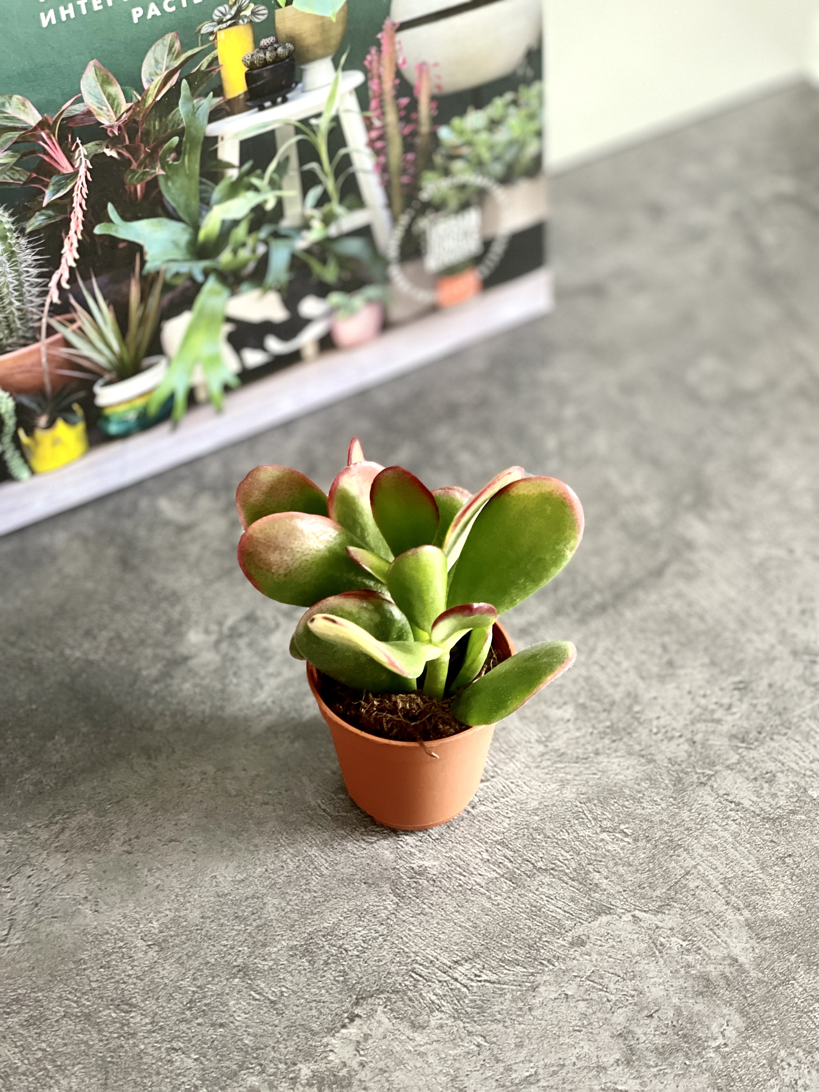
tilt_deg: -51.6
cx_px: 410
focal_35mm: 64
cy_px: 546
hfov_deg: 22.9
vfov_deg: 30.3
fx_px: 2019
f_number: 2.2
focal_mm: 7.5
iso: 250
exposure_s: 1/40
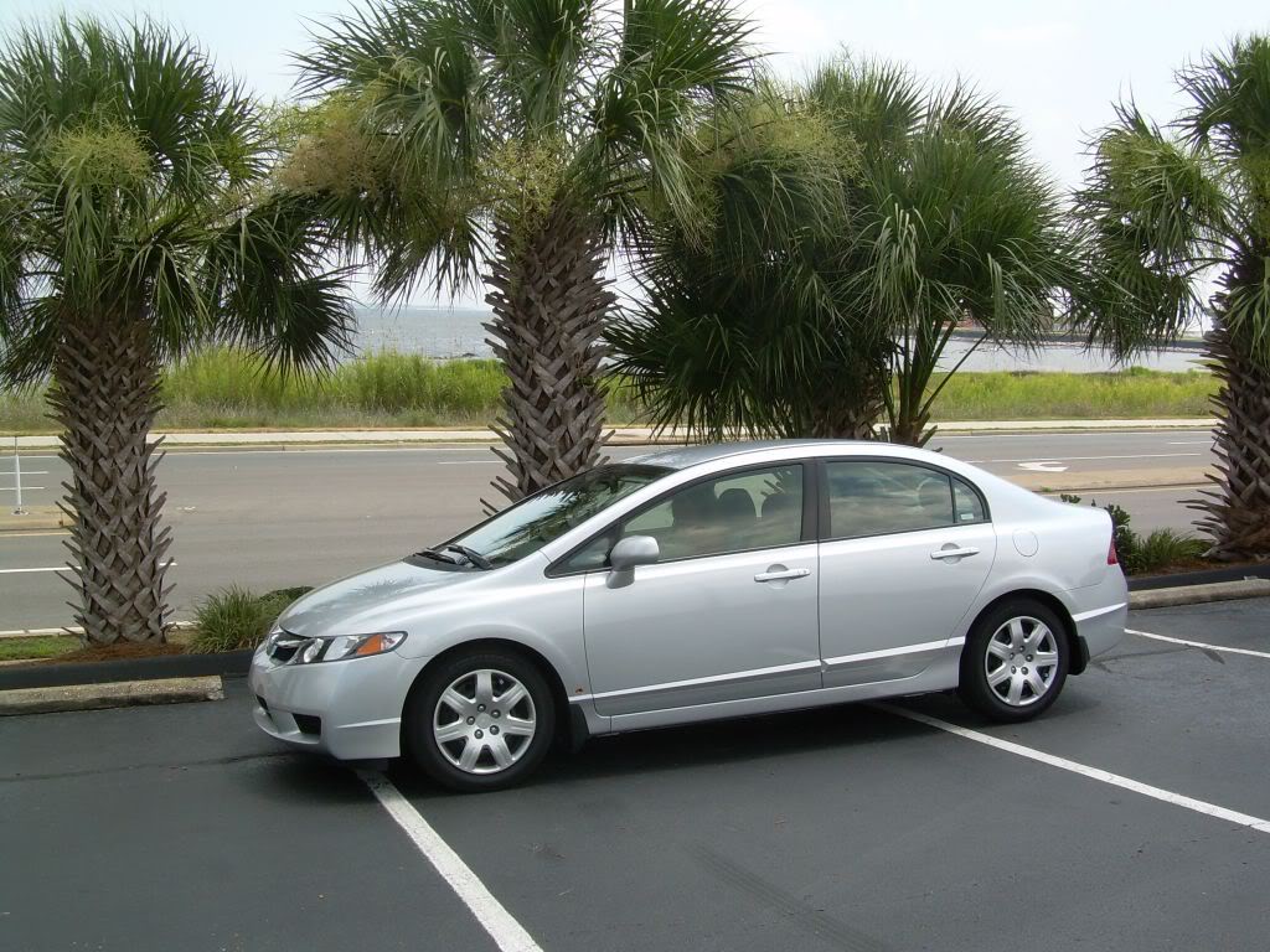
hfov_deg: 49.0
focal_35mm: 38
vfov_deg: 37.7
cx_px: 635
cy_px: 476
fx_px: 1394
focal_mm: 6.3
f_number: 4.6
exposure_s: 1/297
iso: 50
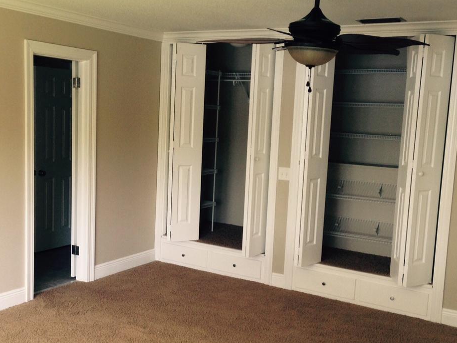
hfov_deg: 41.2
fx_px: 607
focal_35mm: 46
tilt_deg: -8.1
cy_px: 187
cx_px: 213
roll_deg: -2.8
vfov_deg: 31.5
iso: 50
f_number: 2.4
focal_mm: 4.12
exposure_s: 1/33
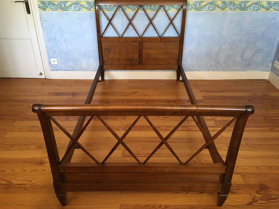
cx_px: 140
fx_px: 242
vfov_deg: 46.8
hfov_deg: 60.0
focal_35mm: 30
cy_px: 101
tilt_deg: -30.1
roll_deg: -0.7
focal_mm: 4.15
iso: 200
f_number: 2.2
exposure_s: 1/33
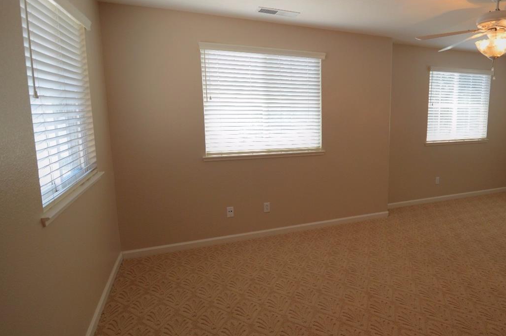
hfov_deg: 76.1
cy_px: 156
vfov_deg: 57.1
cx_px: 338
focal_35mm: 22
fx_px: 309
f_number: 4
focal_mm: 10
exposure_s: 1/100
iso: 400
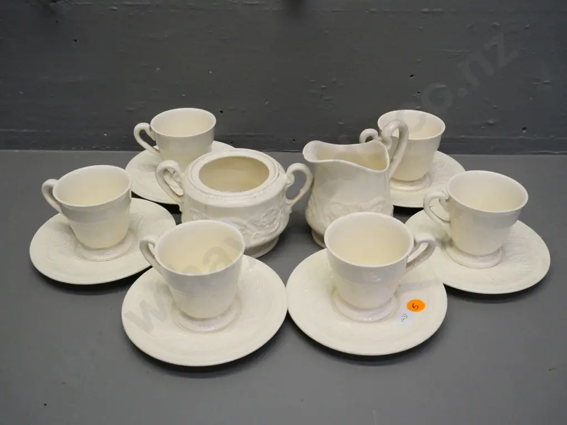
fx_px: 590
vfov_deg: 39.7
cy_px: 212
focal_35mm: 36
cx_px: 284
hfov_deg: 51.4
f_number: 7.1
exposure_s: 1/200
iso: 3200
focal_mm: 18
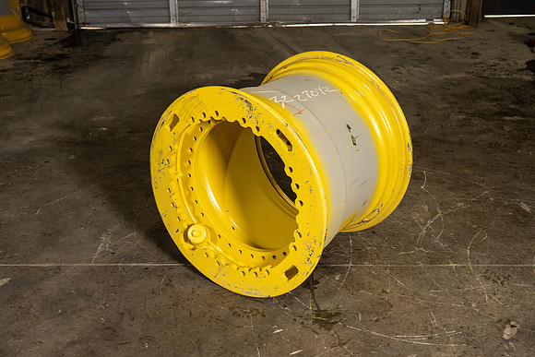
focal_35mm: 46
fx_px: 684
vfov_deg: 29.3
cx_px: 268
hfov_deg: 42.7
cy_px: 178
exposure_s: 1/125
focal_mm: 46
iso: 800
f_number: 5.6
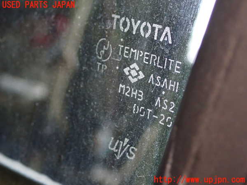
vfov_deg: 18.0
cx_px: 124
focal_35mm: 82
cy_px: 92
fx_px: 585
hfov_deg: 23.8
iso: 800
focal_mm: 14.62
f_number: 4.3
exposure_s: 1/20
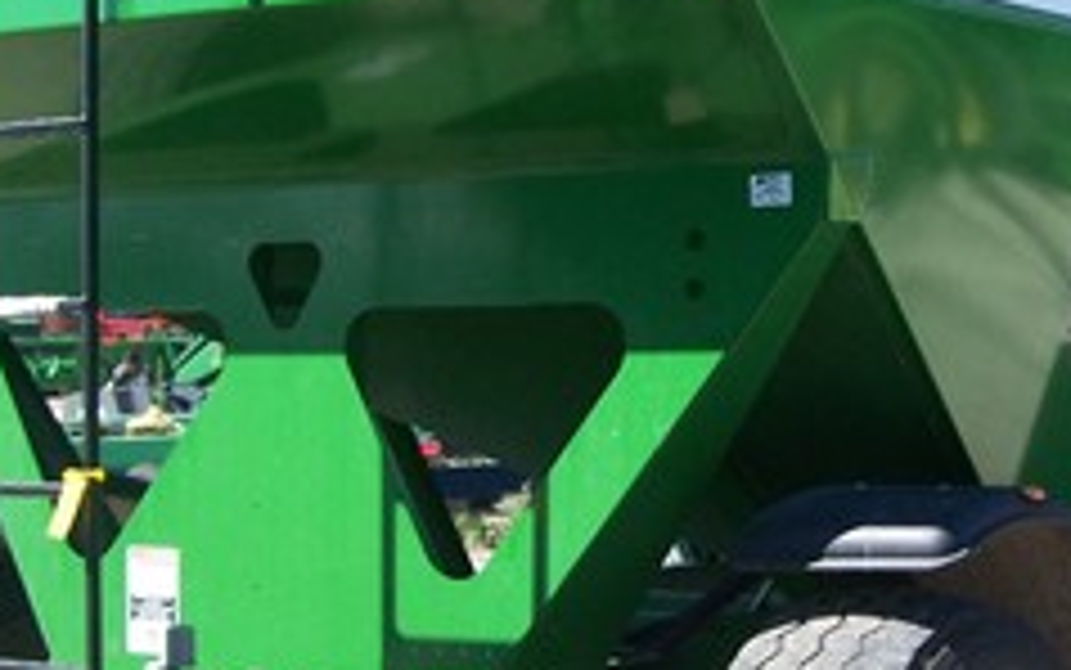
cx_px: 670
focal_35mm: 92
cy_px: 274
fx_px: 2687
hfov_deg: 22.5
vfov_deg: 14.2
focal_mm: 6.3
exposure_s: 1/500
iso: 80
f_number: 2.8
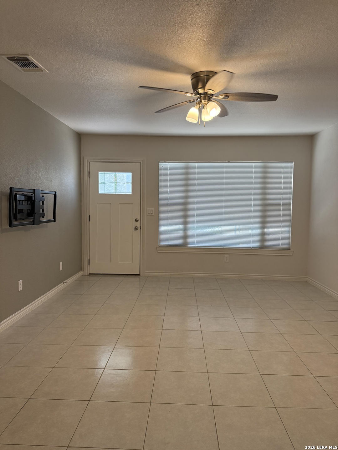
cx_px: 169
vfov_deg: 71.6
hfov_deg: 56.8
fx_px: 312
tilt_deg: -2.8
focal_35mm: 24
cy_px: 225
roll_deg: -1.3
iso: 200
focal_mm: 6.76
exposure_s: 1/149
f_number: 1.78
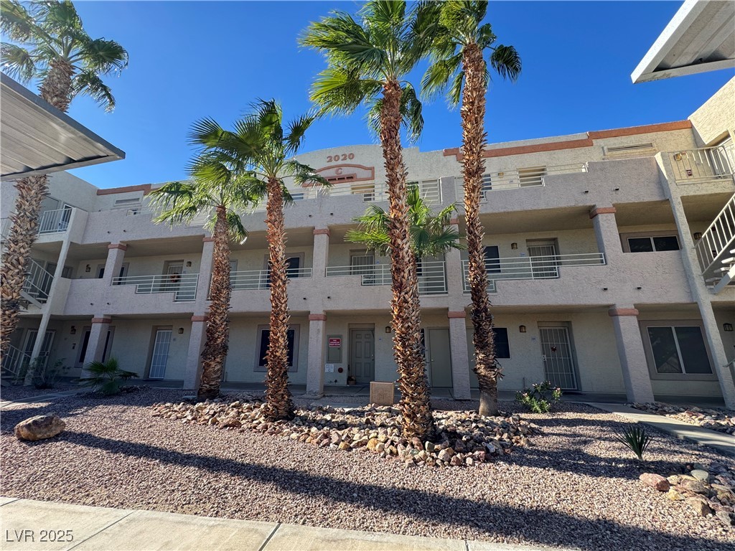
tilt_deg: +14.6
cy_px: 276
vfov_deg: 85.7
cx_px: 368
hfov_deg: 102.1
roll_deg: -0.5
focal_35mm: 14
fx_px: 297
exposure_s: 1/522
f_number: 2.2
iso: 40
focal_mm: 2.22
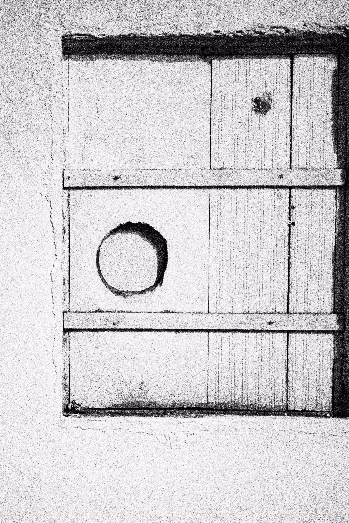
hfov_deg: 13.6
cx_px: 142
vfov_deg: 20.1
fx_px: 1467
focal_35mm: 101
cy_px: 369
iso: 2500
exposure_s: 1/160
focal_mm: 70
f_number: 2.8
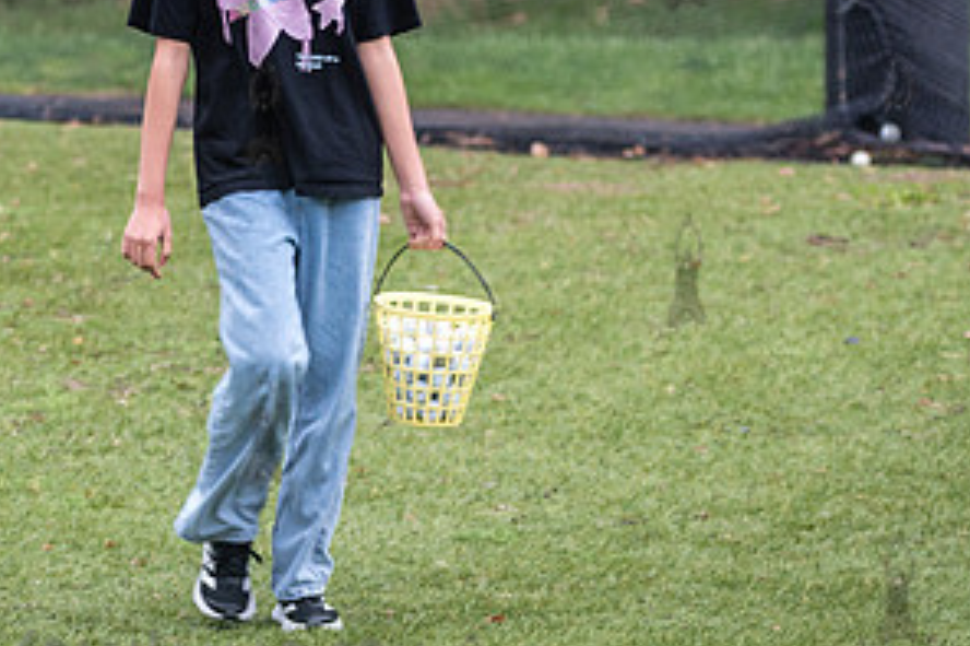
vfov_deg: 4.3
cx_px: 296
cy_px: 168
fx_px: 8563
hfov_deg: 6.5
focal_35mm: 318
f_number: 3.5
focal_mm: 135
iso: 800
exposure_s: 1/160
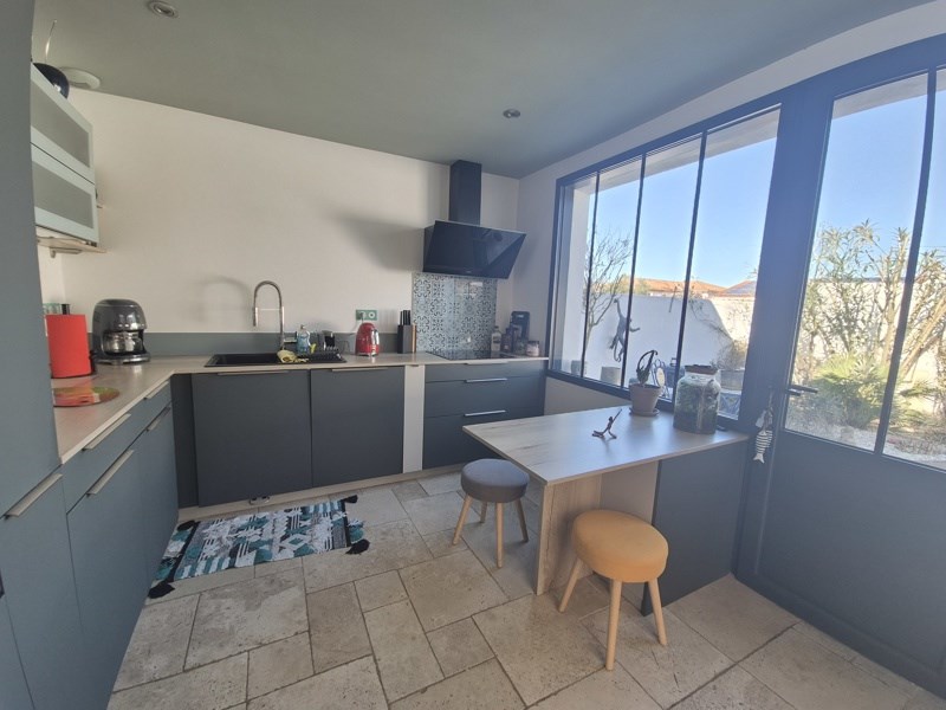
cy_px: 355
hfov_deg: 106.2
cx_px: 473
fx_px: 355
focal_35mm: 13
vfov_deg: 89.9
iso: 100
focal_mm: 2.2
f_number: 2.2
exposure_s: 1/100
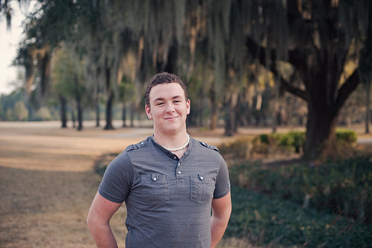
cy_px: 124
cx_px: 186
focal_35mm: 50
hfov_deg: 39.6
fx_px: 516
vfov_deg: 27.0
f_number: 2.8
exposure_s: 1/250
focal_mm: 50
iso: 200
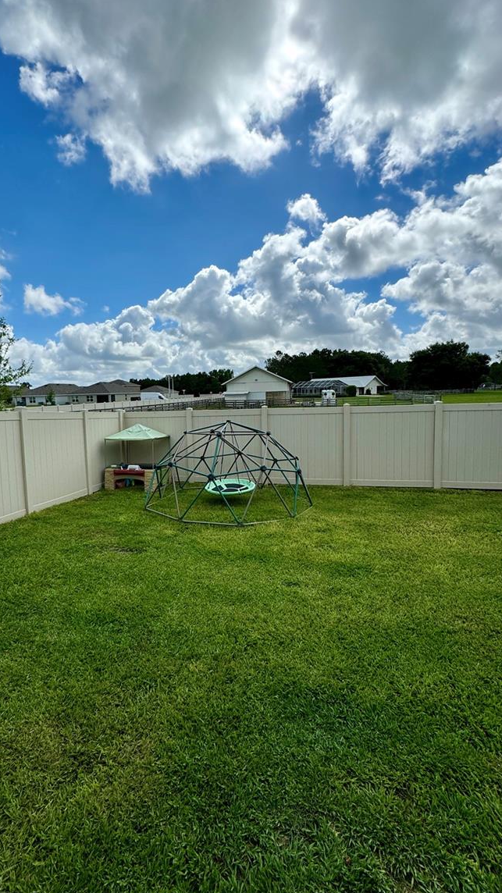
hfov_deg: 66.6
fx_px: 379
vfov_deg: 99.3
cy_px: 428
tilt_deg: -5.6
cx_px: 211
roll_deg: +2.3
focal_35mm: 16
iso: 50
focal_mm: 2.22
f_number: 2.2
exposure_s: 1/3906
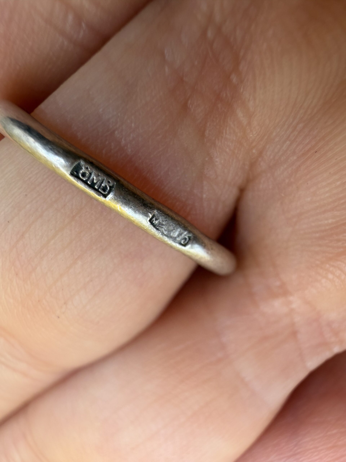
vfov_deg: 71.6
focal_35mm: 24
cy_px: 231
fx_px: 320
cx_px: 173
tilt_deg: -67.3
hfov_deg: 56.8
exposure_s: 1/114
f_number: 2.2
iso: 50
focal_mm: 2.22
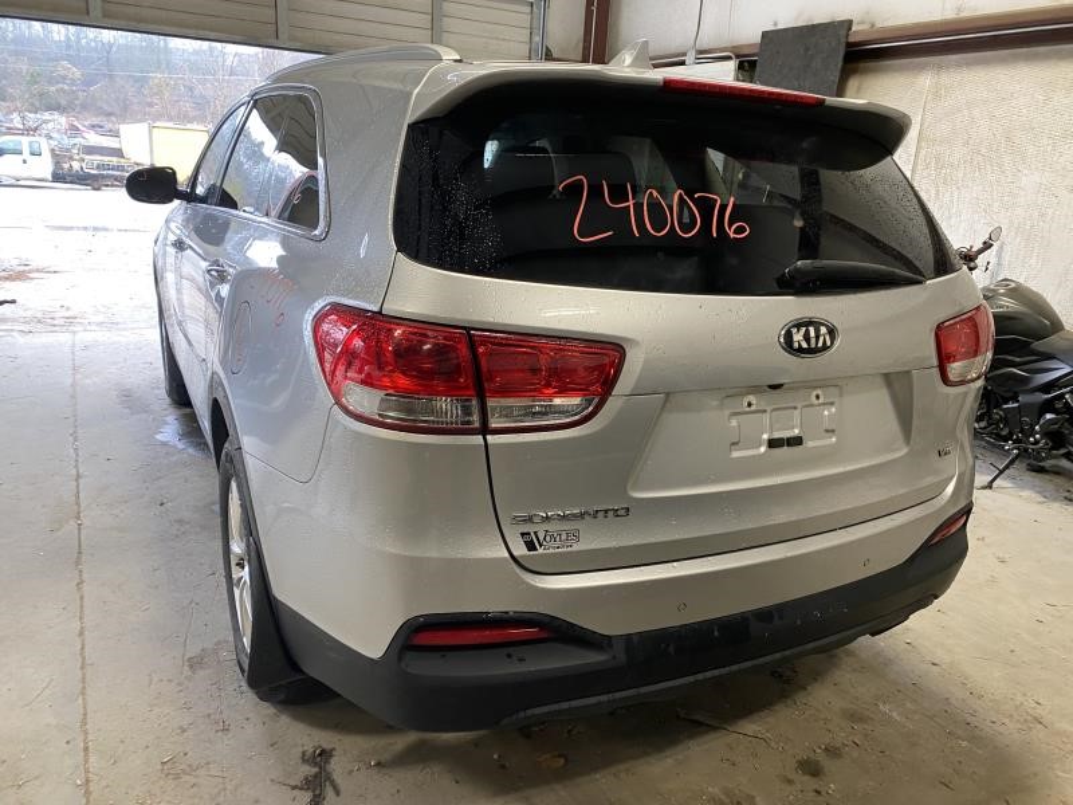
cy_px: 402
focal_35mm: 26
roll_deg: -2.0
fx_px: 806
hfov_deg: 67.3
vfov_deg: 53.1
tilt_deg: -10.4
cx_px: 536
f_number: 1.8
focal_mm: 4.25
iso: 125
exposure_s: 1/60
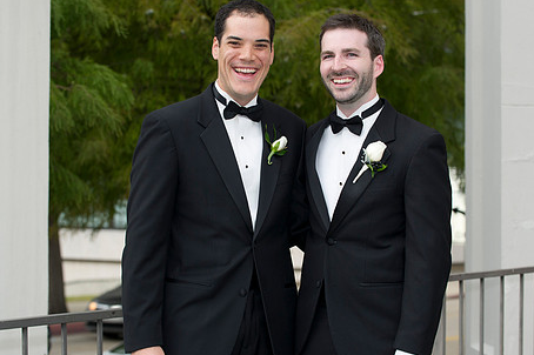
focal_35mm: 115
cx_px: 266
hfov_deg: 17.8
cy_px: 195
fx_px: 1705
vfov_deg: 11.9
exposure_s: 1/125
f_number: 4.5
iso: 400
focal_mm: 90
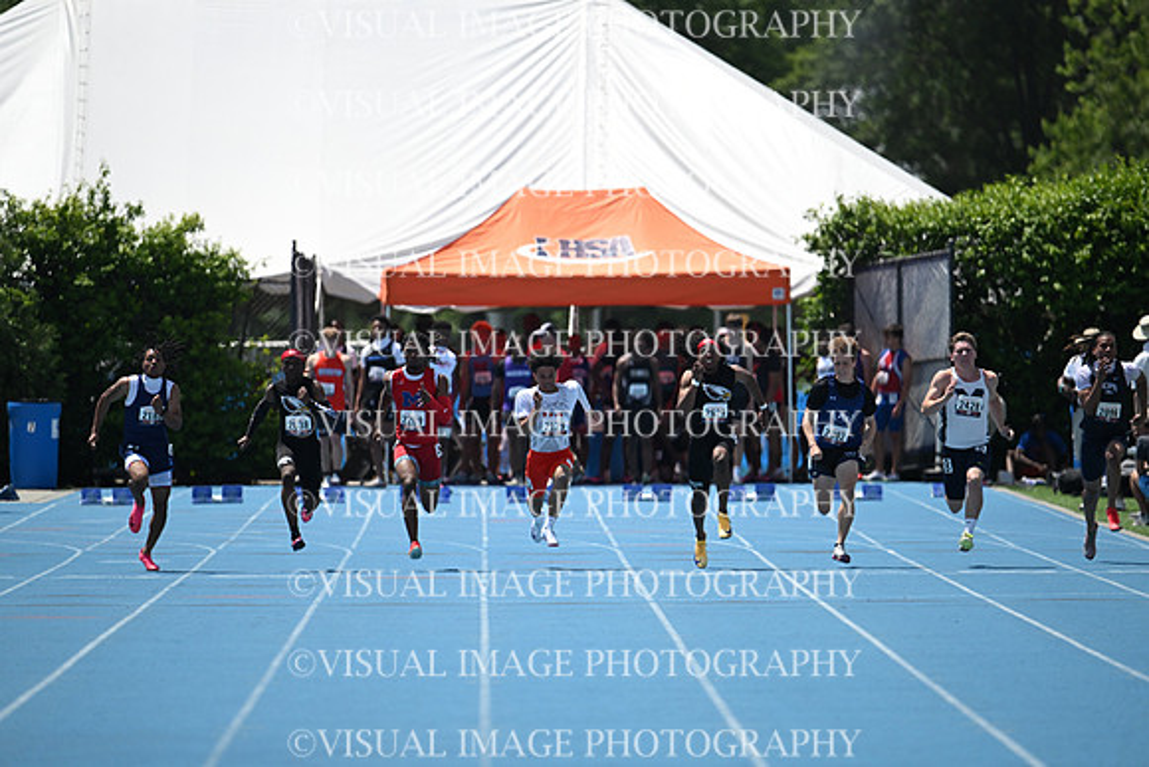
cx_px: 574
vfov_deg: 3.4
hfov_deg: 5.2
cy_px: 384
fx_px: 12769
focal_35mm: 400
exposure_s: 1/5000
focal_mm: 400
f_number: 4.5
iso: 640
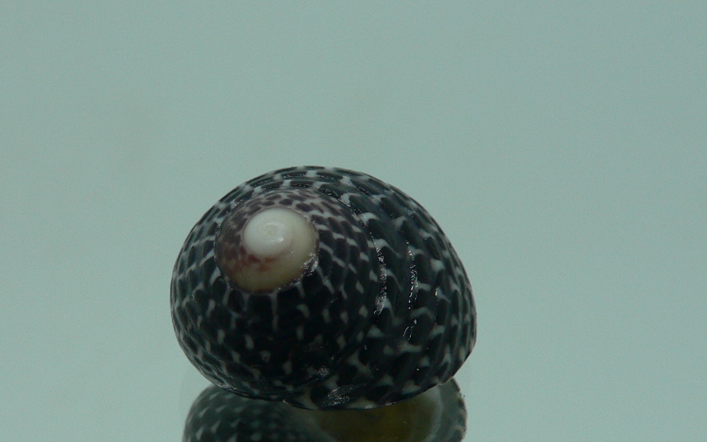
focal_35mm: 55
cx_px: 309
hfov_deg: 36.8
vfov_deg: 23.1
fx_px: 1060
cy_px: 368
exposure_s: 1/60
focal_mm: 4.6
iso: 80
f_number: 2.8
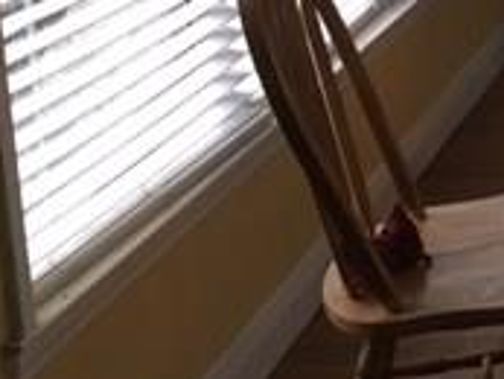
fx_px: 1559
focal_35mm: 107
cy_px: -140
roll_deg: +1.1
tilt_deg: -8.4
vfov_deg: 13.3
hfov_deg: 15.9
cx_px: 883
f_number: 2.2
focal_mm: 4.15
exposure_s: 1/30
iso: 100
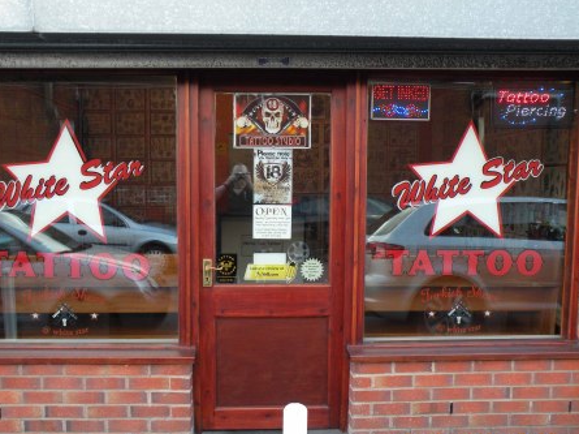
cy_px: 245
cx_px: 265
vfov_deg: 37.6
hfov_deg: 49.0
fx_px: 635
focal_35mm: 38
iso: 64
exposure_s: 1/60.6
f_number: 3.2
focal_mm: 5.8
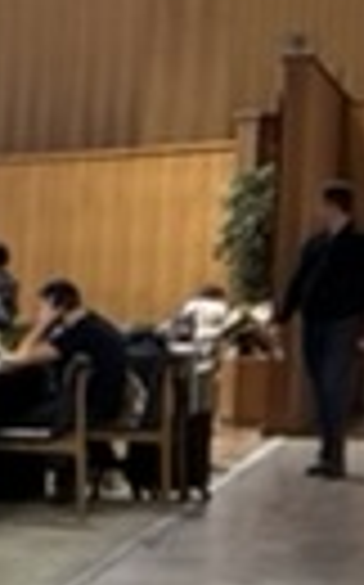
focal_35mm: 201
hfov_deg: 4.7
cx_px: -1784
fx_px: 3197
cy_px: 702
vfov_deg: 10.3
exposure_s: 1/60
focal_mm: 6.76
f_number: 1.78
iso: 320
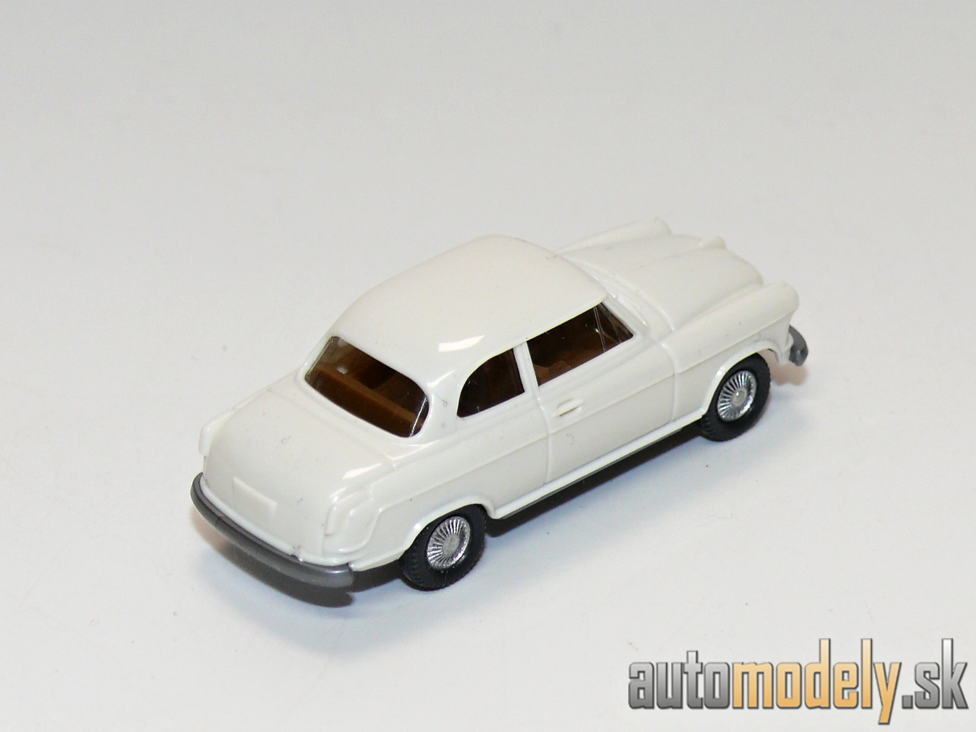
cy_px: 366
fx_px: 3863
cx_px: 488
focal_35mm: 137
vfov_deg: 10.8
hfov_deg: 14.4
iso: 100
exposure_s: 1/30
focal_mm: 16.3
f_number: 4
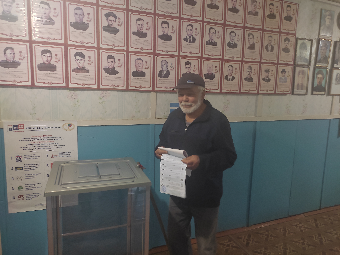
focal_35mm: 26
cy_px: 128
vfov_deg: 53.1
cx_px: 170
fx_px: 255
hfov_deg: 67.3
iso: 448
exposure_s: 1/33
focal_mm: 4.74
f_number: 1.79
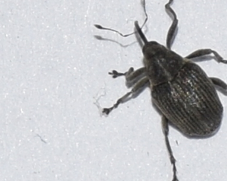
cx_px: 180
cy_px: 59
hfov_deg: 5.8
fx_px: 2251
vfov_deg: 4.6
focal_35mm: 335
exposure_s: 1/160
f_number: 13
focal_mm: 116
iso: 100
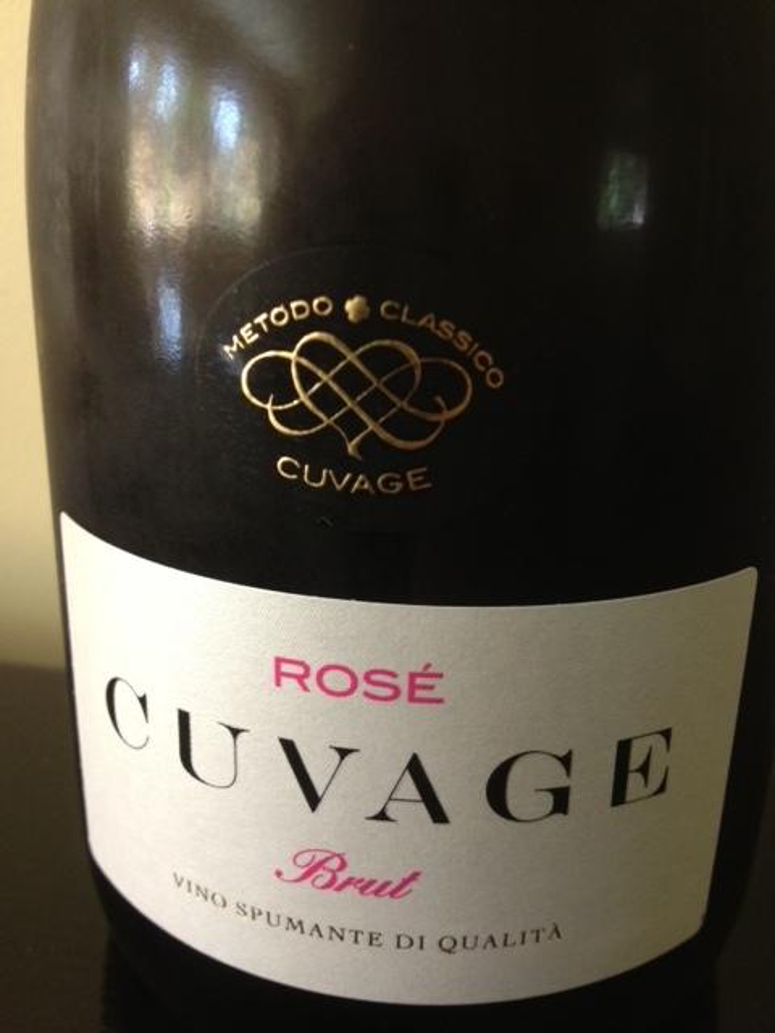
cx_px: 388
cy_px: 516
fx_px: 1045
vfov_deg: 52.6
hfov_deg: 40.7
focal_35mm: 35
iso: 200
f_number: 2.4
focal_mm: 4.28
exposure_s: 1/20
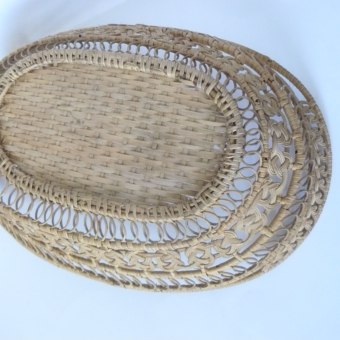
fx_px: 478
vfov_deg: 39.2
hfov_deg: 39.1
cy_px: 168
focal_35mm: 43
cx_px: 155
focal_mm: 6
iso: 400
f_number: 2.8
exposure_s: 1/60
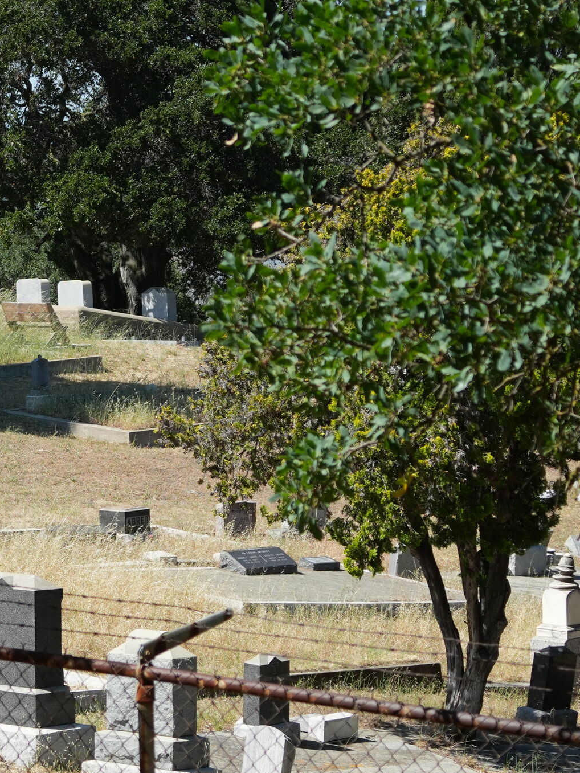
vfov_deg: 12.9
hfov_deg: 9.6
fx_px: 3418
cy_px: 494
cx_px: 6
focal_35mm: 153
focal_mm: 50
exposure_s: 1/2000
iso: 400
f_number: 4.5
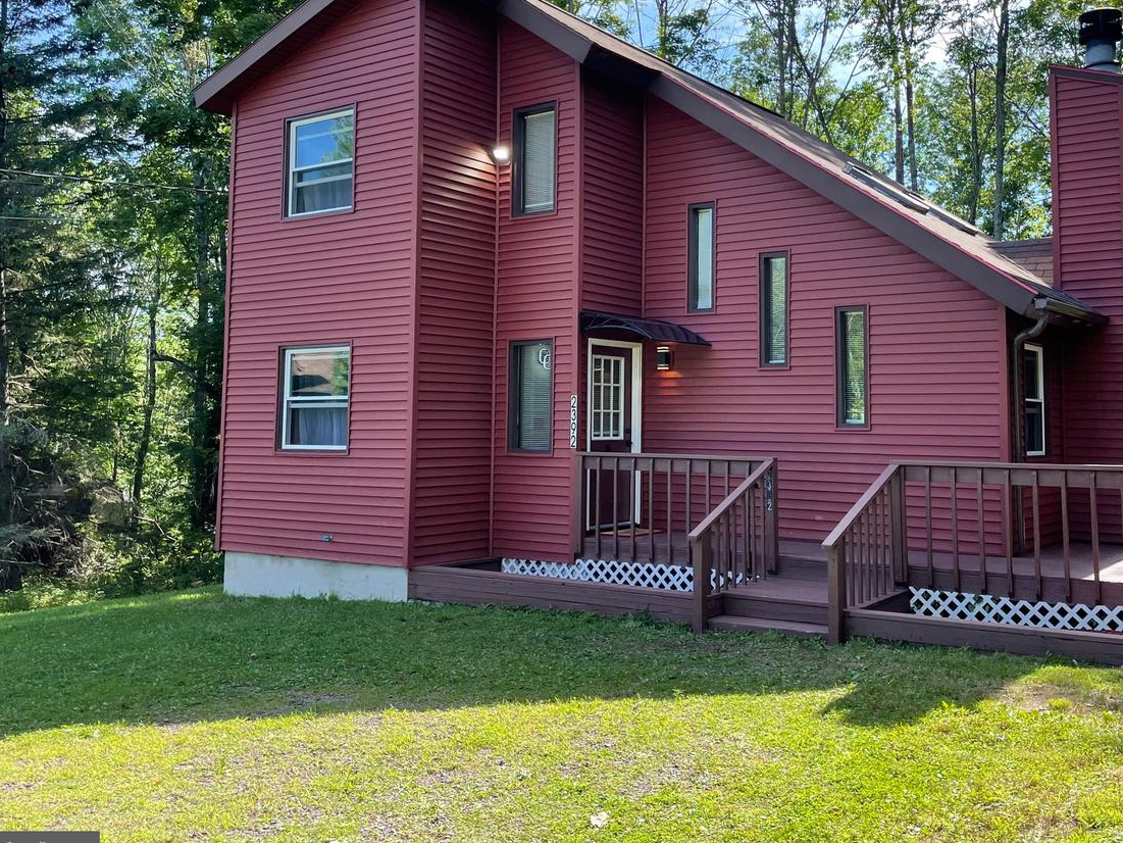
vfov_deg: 41.6
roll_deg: +0.5
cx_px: 655
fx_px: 1103
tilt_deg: +5.7
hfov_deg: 53.7
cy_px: 339
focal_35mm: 34
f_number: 1.6
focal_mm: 4.2
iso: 32
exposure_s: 1/764
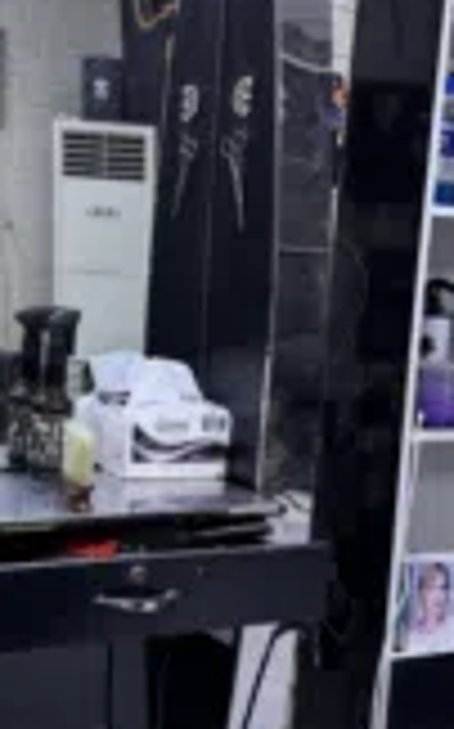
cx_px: 58
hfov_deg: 20.2
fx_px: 1249
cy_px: 292
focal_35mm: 63
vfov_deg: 32.4
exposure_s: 1/121
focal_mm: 6.76
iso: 64
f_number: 1.78
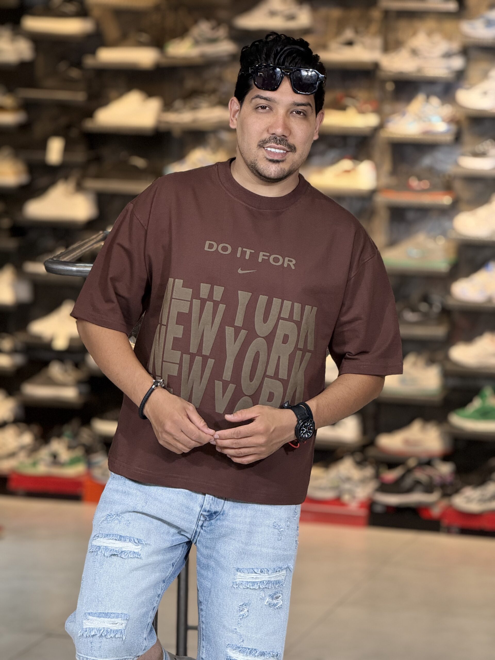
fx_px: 2288
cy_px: 330
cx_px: 248
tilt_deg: -5.7
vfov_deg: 16.4
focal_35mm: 120
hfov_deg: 12.3
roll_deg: -2.0
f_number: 2.8
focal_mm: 15.66
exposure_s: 1/100
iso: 200
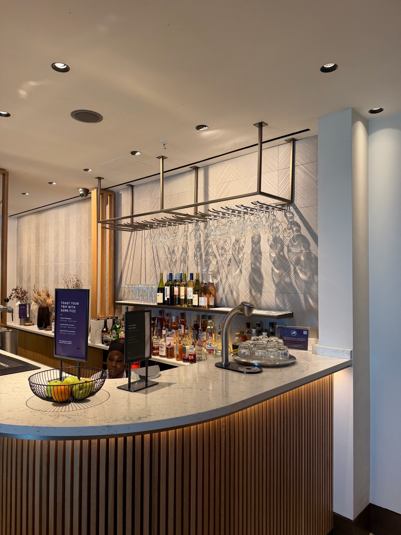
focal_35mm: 24
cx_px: 200
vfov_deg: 71.6
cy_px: 268
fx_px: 371
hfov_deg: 56.8
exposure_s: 1/100
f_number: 1.78
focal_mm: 6.76
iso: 200
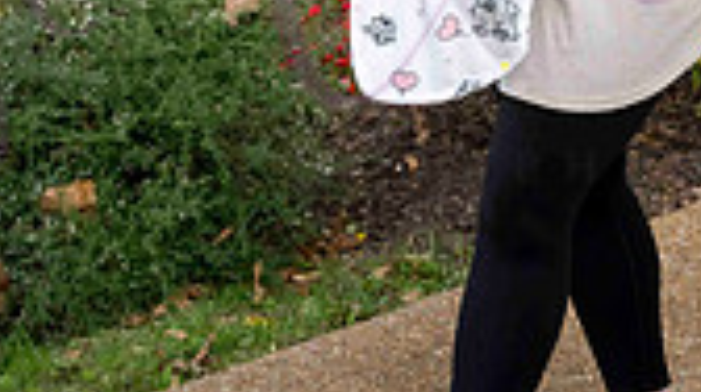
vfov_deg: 9.6
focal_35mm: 118
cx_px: 179
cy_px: -367
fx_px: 2191
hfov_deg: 18.1
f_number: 5.6
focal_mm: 42
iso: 400
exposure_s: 1/500
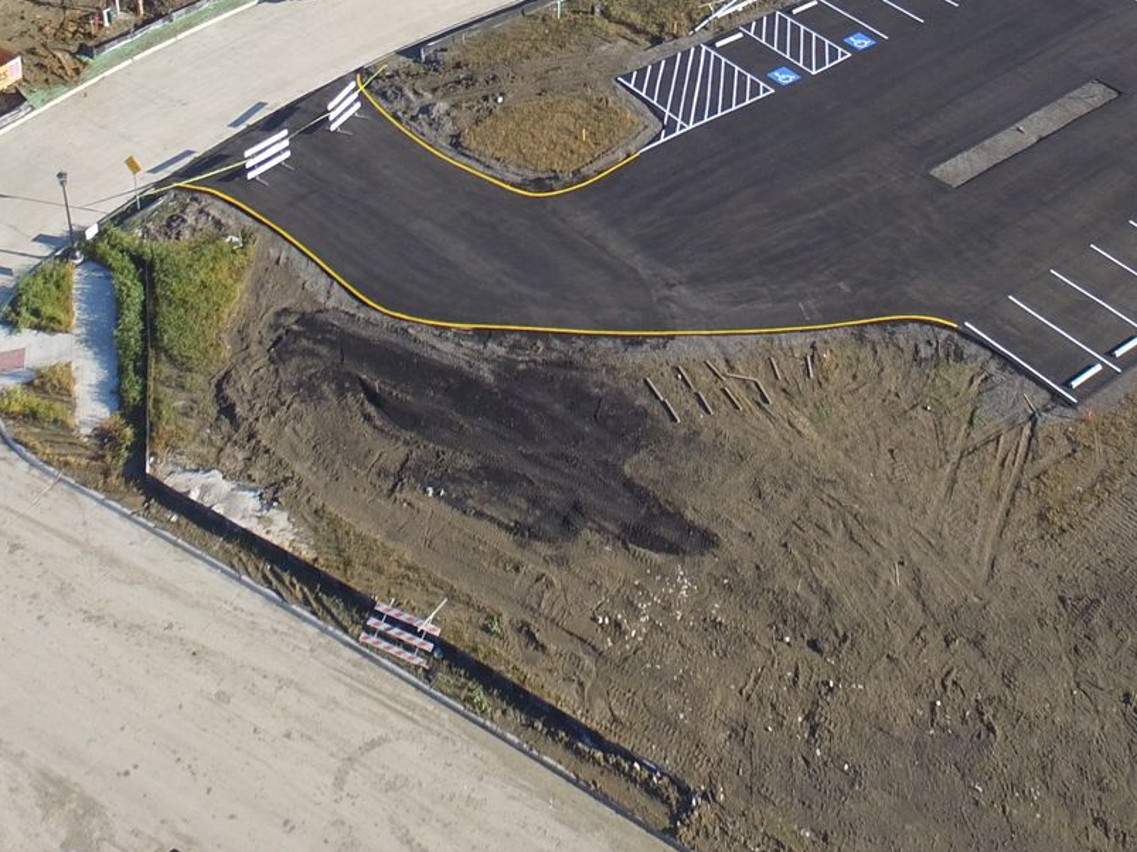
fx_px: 1675
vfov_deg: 26.2
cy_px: -105
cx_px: 572
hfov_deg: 37.5
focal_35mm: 51
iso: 100
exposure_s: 1/515
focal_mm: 3.61
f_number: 2.8
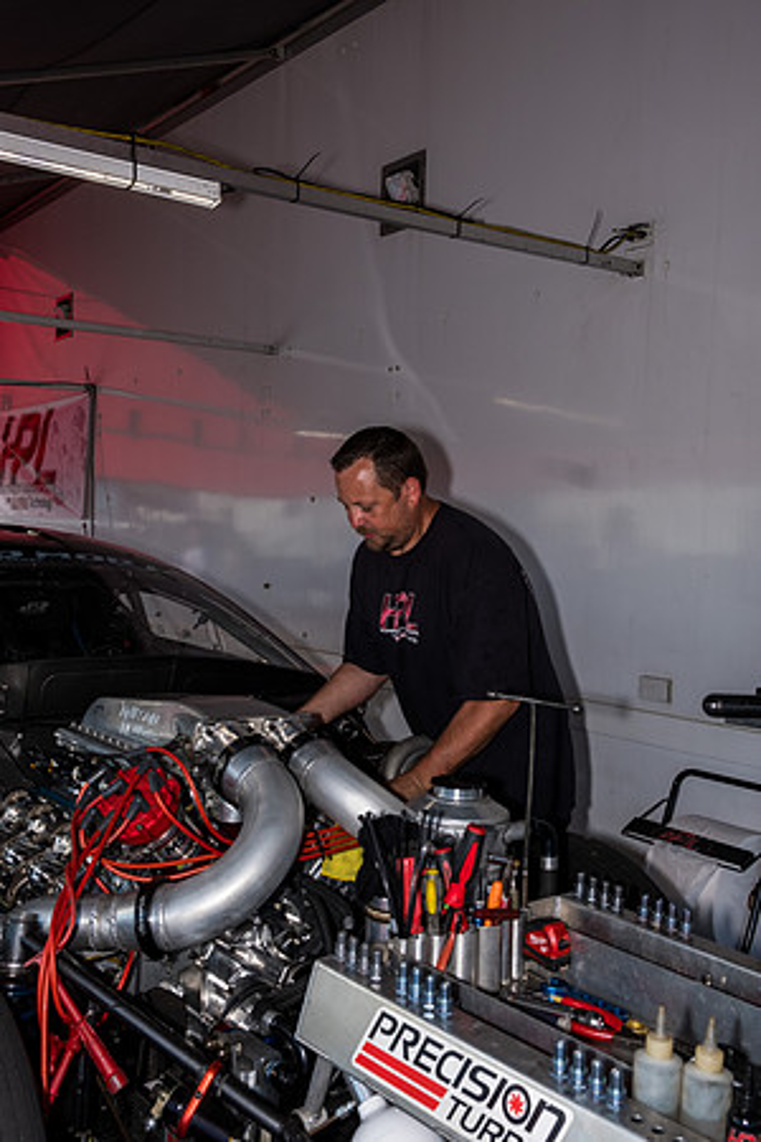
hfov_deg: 41.1
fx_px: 1015
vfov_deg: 58.7
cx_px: 380
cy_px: 571
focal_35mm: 32
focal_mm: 21.4
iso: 400
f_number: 9
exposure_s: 1/200
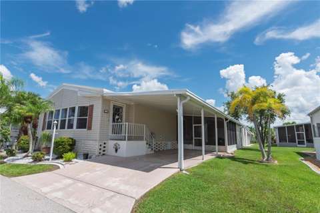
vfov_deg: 67.3
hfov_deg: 90.1
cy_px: 106
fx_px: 160
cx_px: 160
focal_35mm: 18
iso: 100
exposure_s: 1/640
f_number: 13
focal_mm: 18
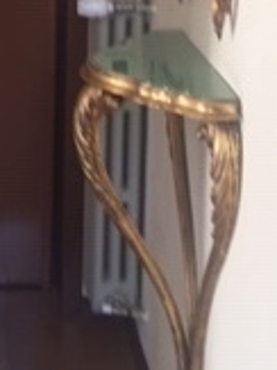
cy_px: -107
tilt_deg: -4.5
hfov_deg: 12.8
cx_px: -20
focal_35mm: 114
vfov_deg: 16.4
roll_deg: -0.9
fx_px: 1218
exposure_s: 1/33
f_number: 2.2
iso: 80
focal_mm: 4.15
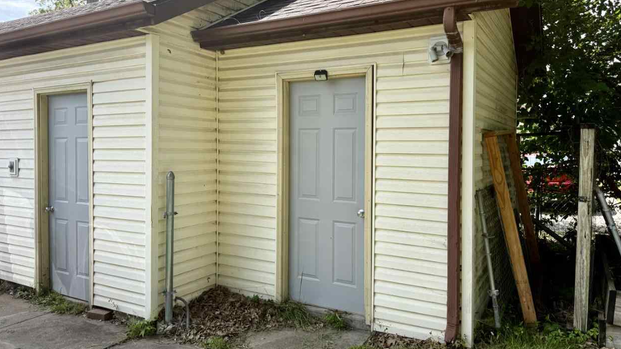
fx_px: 445
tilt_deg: +0.5
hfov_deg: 69.9
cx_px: 319
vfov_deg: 42.8
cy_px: 151
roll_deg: -0.6
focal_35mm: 27
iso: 100
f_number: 1.78
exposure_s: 1/3425
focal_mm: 6.76
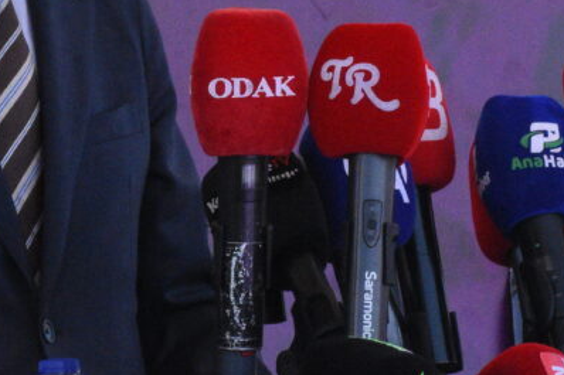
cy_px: -80
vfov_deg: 4.1
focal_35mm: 338
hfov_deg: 6.1
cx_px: 208
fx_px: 5293
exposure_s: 1/400
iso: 4000
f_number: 20
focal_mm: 70
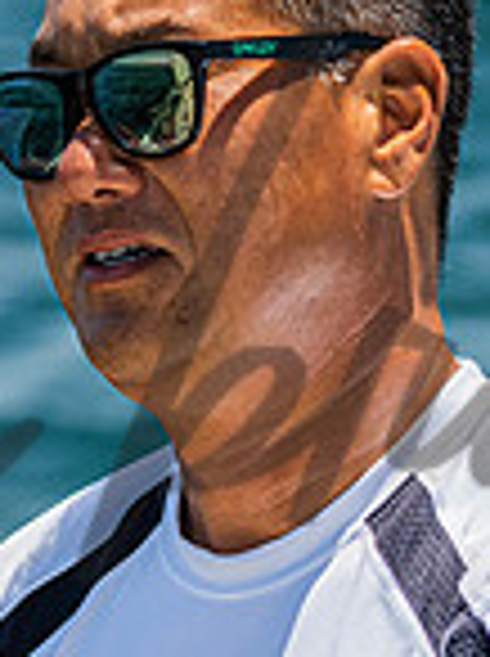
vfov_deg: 5.0
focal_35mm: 399
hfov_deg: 3.7
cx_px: 454
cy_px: 376
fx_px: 7553
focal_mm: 100
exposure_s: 1/800
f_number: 5.6
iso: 320
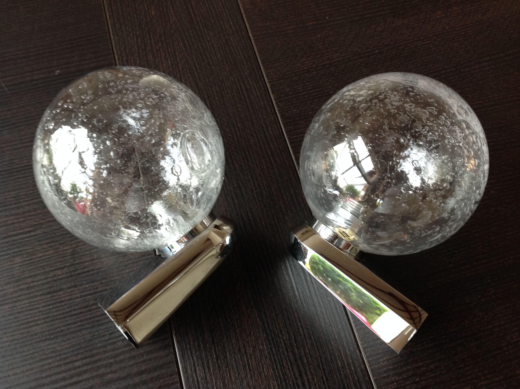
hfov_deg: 52.7
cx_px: 260
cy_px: 194
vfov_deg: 40.6
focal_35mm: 35
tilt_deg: -66.1
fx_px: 525
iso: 100
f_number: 2.4
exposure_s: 1/15
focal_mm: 4.28
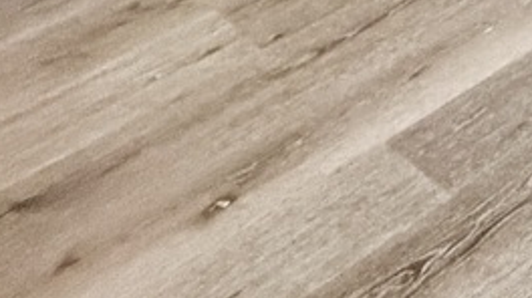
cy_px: -663
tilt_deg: -9.7
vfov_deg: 9.1
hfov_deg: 16.2
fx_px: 1395
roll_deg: +3.2
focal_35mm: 99
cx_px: 1087
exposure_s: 1/60
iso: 640
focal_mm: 2.22
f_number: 2.2
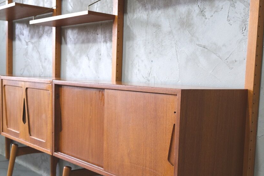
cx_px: 154
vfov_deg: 29.0
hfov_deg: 42.6
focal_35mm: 46
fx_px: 337
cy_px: 119
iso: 1250
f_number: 4
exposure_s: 1/28
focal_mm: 20.2
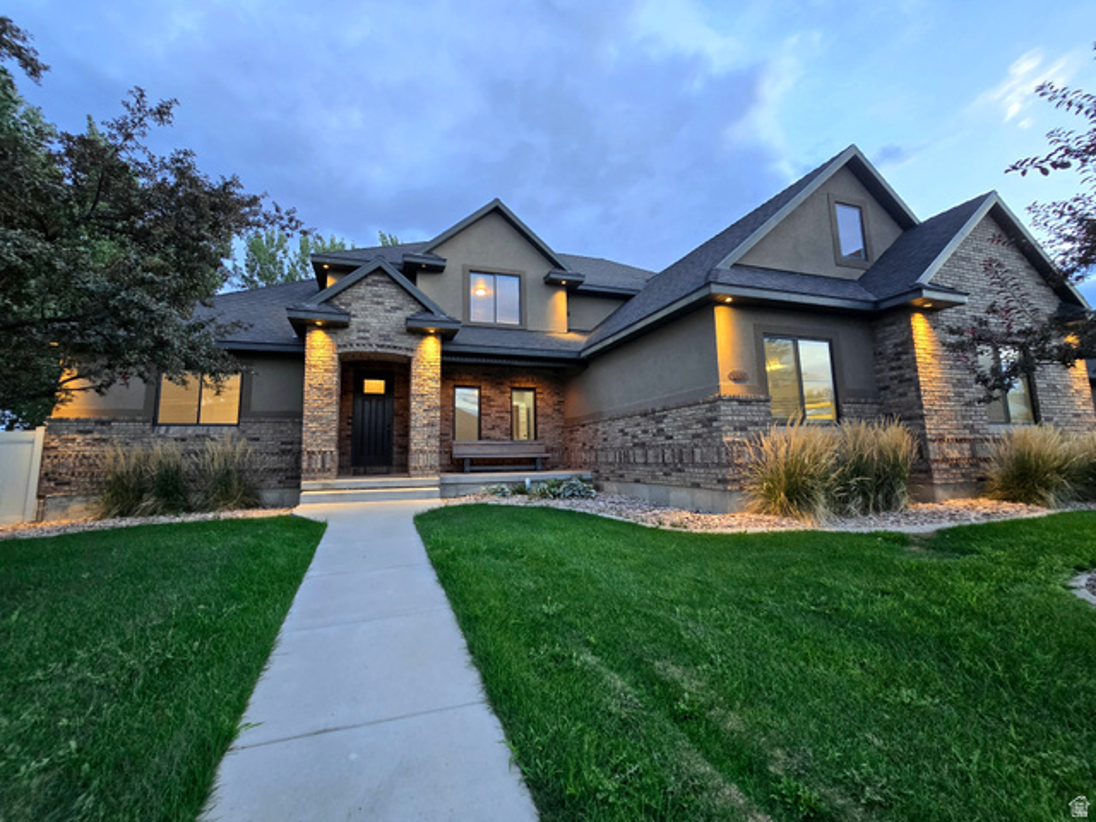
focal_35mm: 13
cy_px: 411
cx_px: 548
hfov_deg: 106.2
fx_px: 412
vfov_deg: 89.9
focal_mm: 2.2
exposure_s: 1/60.2
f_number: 2.2
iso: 250
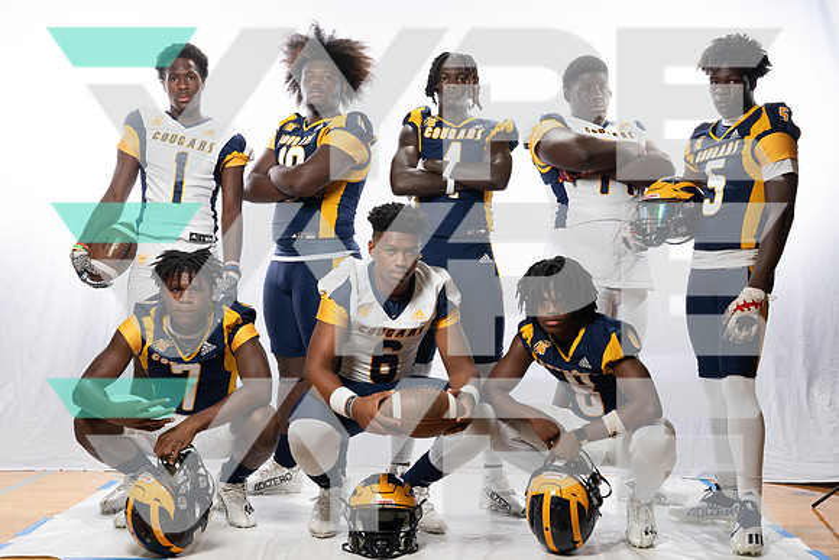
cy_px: 278
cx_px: 445
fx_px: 1036
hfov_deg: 44.1
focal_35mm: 44
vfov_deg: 30.2
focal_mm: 34
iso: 1250
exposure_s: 1/250
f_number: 10
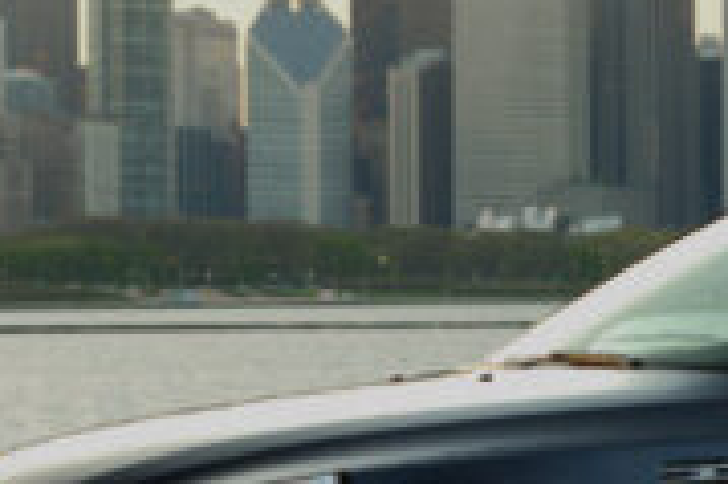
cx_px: 700
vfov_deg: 6.4
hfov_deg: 9.5
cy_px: 321
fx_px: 4344
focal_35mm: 215
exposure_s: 1/50
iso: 400
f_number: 5.6
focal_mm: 50
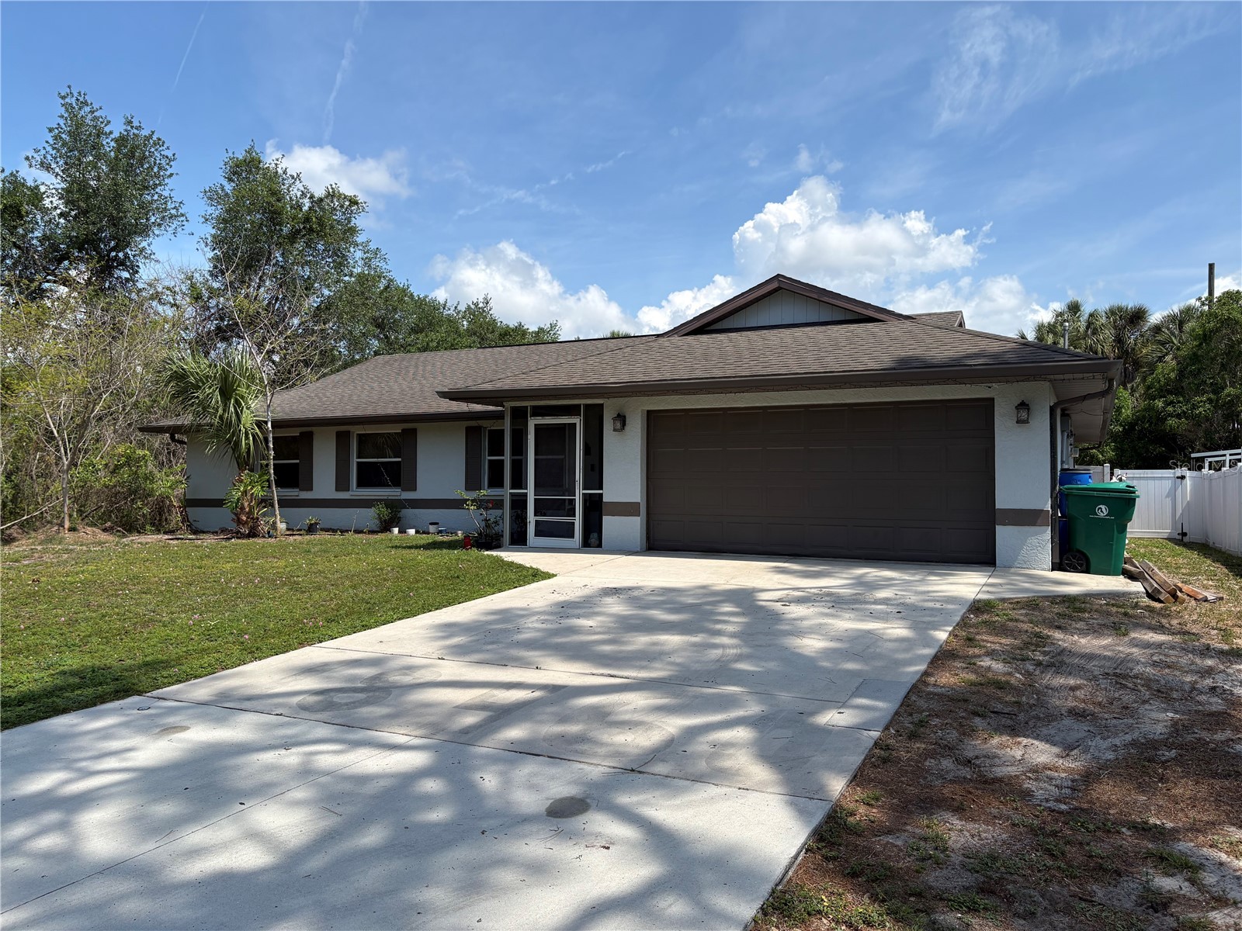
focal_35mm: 26
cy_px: 466
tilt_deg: +2.5
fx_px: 933
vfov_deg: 53.1
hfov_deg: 67.3
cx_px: 621
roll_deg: -0.4
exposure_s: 1/3448
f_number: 1.6
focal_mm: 5.96
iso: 50
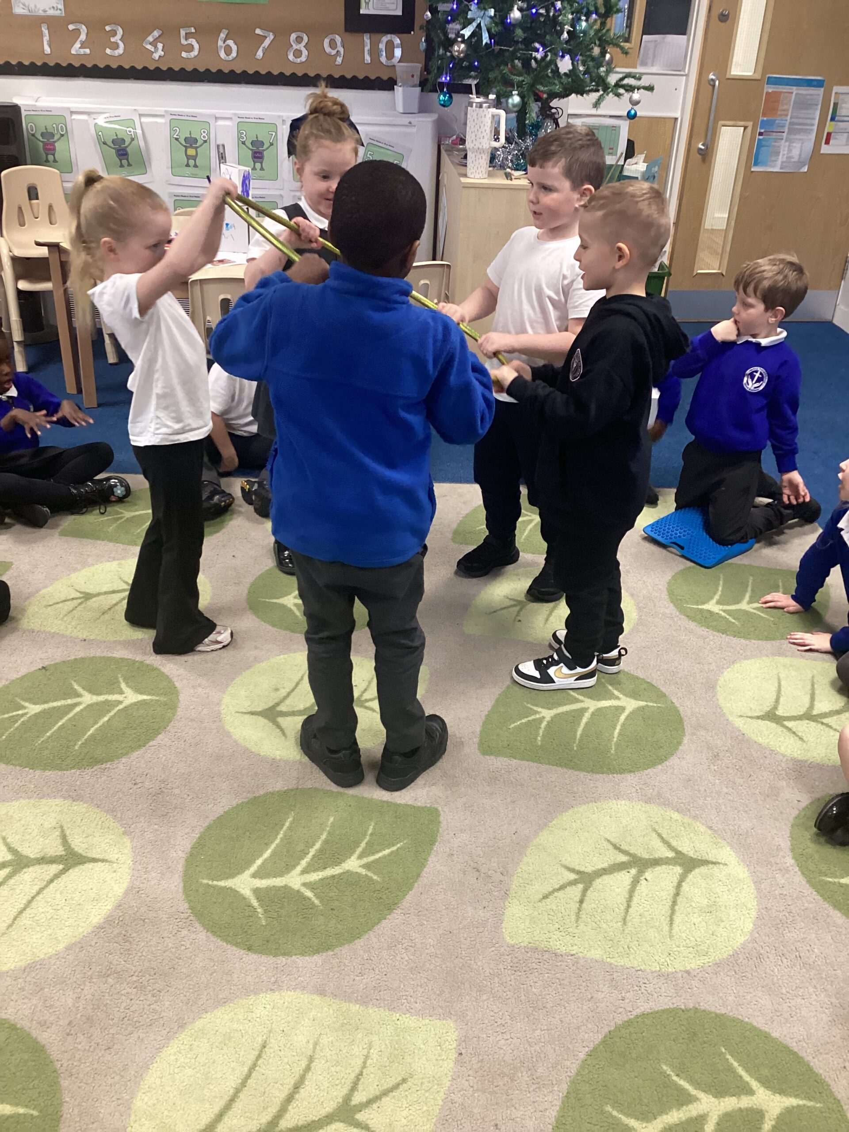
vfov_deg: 58.4
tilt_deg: -29.7
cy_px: 566
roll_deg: -2.8
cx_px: 424
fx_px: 1014
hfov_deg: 45.4
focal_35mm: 31
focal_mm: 3.3
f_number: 2.4
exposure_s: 1/50
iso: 200
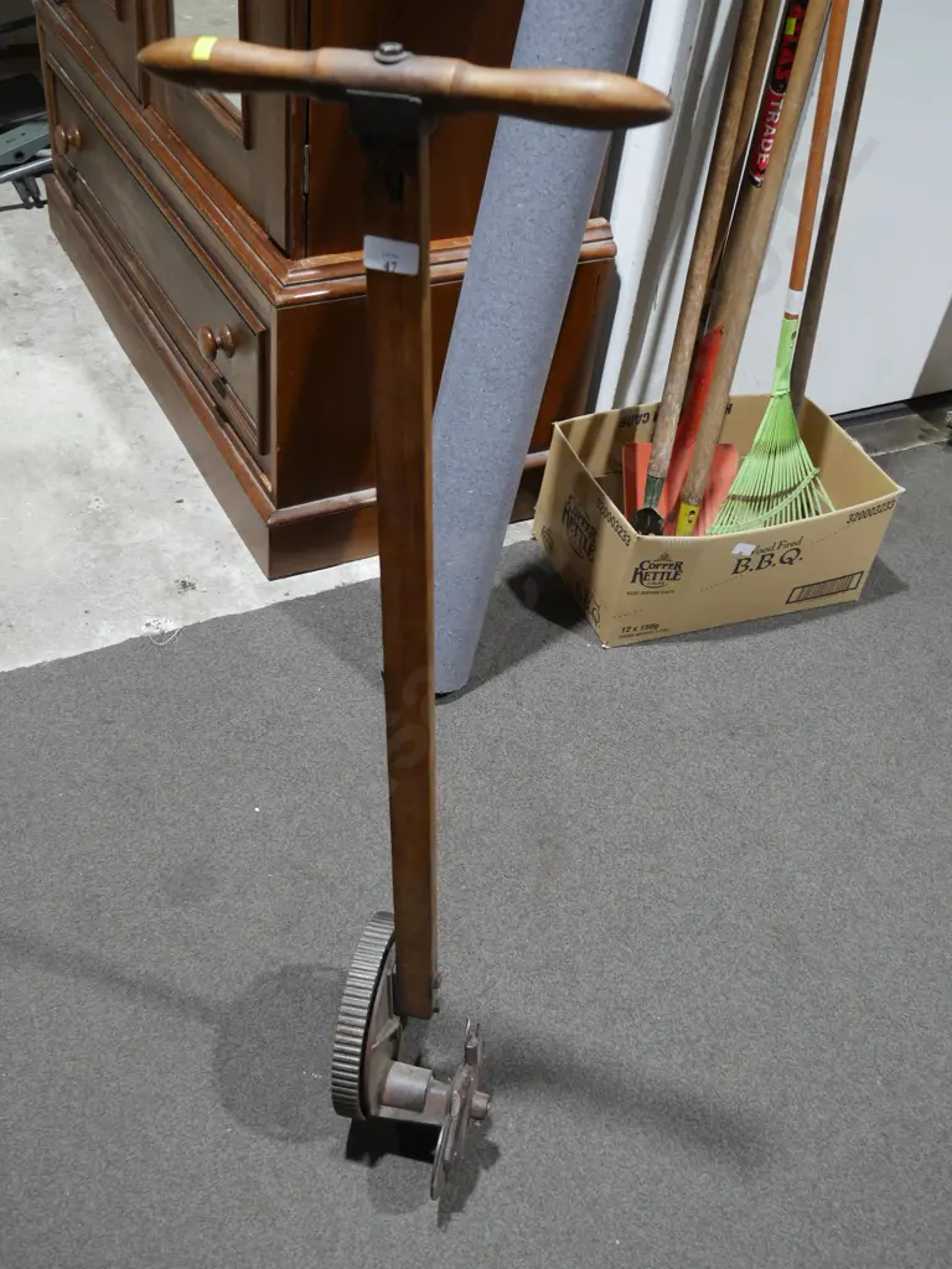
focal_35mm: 34
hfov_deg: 41.8
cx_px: 476
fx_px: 1247
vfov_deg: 54.0
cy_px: 634
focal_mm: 17
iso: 500
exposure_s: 1/60
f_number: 4
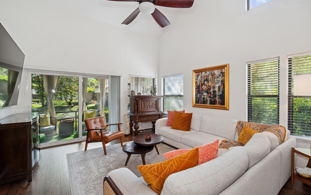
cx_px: 158
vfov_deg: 71.3
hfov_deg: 97.8
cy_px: 97
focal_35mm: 16
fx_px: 136
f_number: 8
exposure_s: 1/8
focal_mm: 15
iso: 200
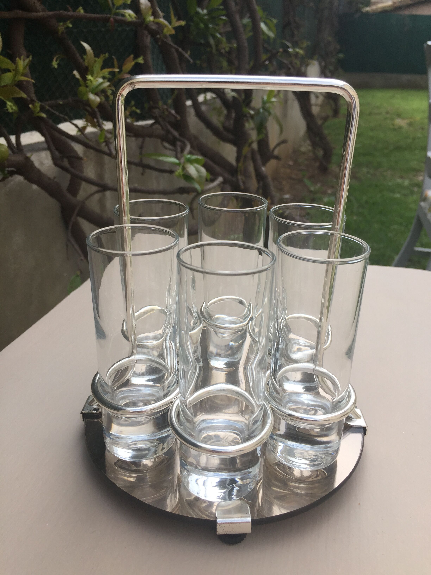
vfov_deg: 61.7
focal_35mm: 29
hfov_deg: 48.2
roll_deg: -0.1
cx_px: 216
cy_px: 288
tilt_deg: -24.3
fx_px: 481
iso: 32
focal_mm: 4.15
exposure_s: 1/1014
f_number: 2.2
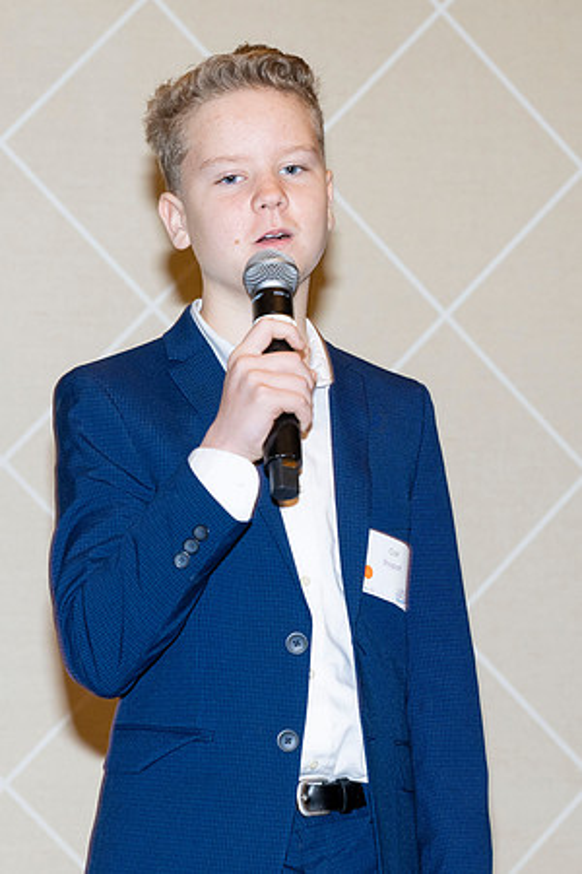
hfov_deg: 7.6
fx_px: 4365
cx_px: 291
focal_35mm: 180
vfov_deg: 11.4
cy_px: 437
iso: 1000
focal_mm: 120
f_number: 5.6
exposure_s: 1/100
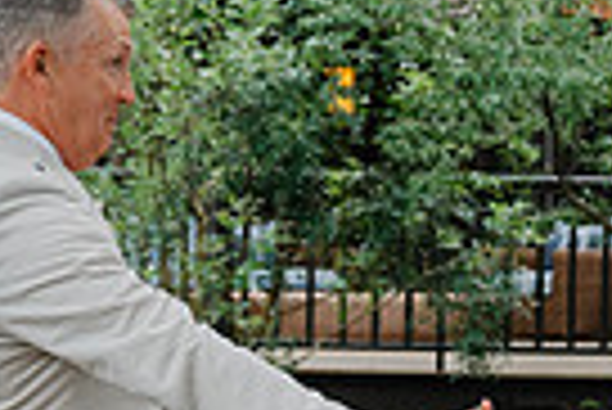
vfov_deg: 9.3
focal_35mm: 147
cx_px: 612
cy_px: 475
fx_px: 2502
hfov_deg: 13.7
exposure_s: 1/640
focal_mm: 34.5
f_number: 3.5
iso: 400
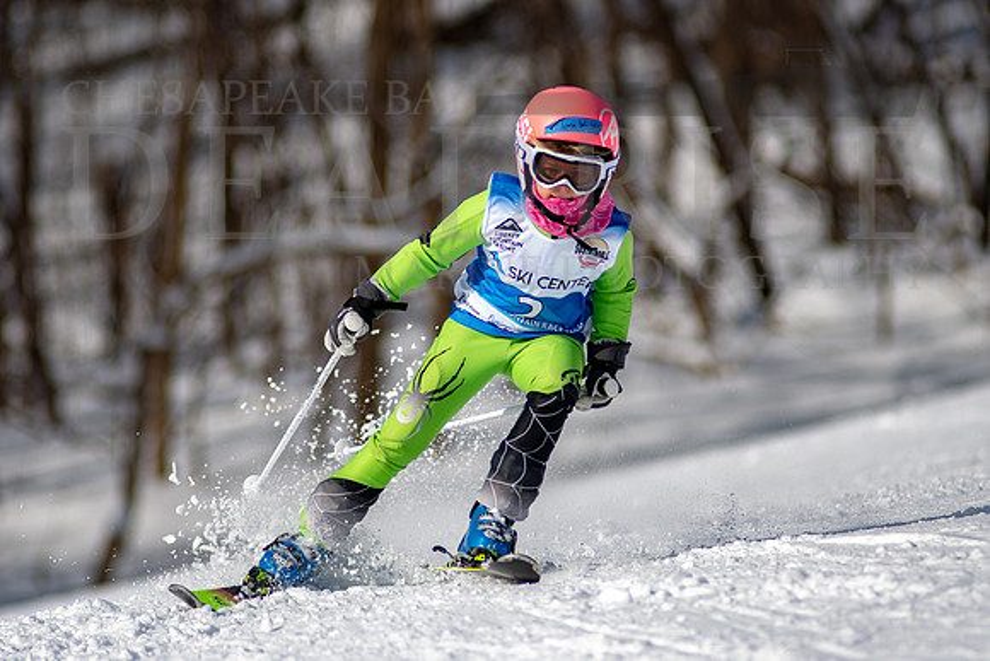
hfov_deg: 4.2
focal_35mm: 489
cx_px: 510
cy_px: 326
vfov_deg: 2.8
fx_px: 13460
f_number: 2.8
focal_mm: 300
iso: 100
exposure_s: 1/6400
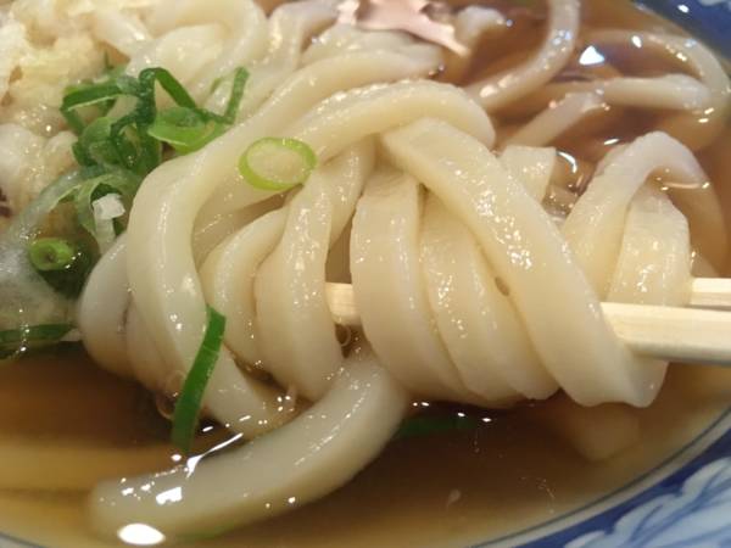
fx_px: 612
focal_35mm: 29
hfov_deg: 61.7
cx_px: 366
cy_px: 274
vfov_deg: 48.2
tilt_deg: -44.1
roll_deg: -2.5
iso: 200
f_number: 2.2
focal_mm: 4.15
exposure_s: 1/30
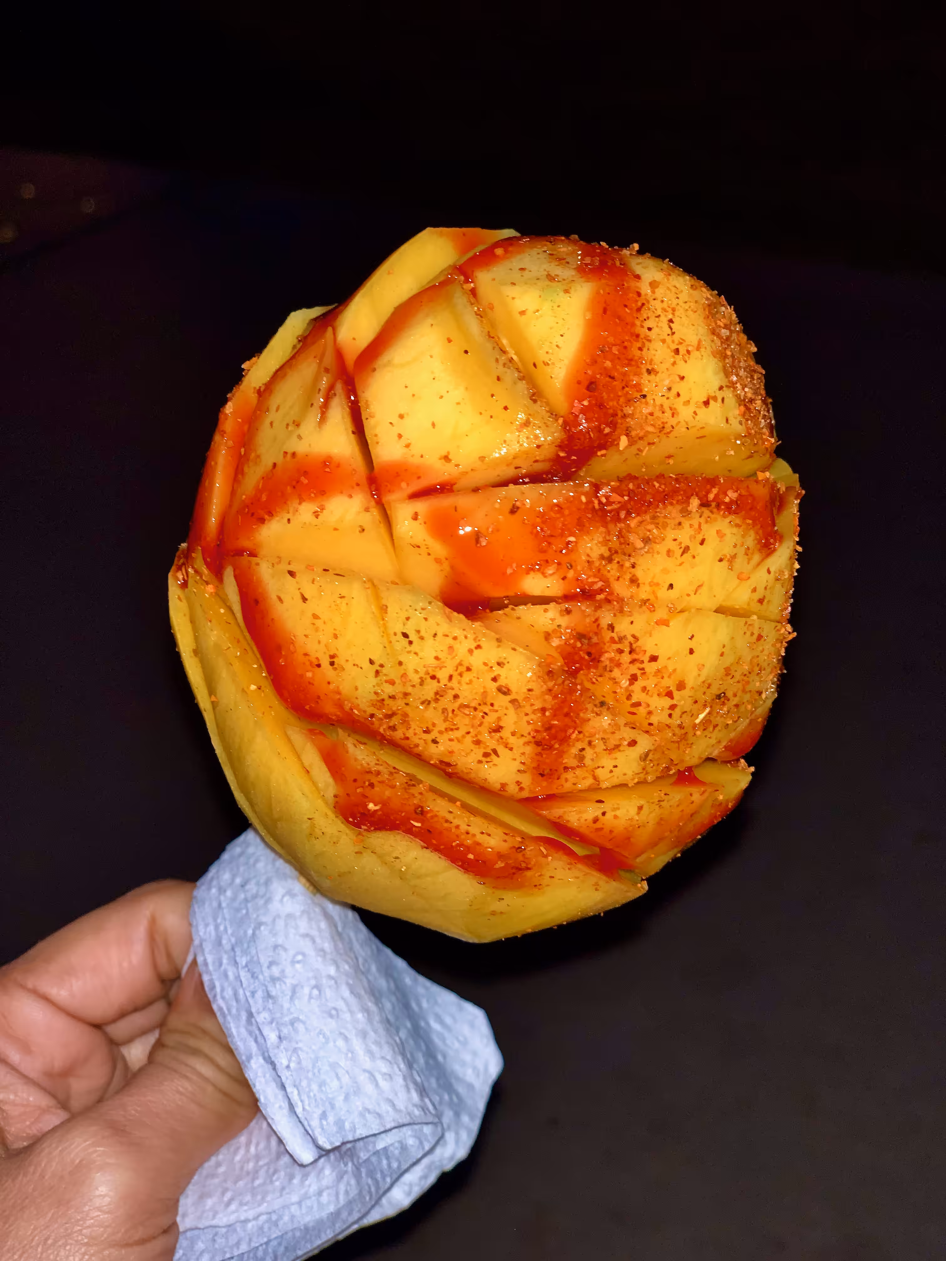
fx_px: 1895
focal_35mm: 52
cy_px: 630
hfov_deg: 28.0
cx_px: 473
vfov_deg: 36.8
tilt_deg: -27.5
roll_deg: +0.5
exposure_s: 1/41
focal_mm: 6
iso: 40
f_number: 2.4
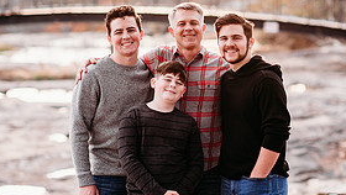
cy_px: 107
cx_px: 179
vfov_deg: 8.5
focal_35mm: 143
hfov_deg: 15.0
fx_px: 1313
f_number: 2.2
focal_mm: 85
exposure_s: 1/400
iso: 320
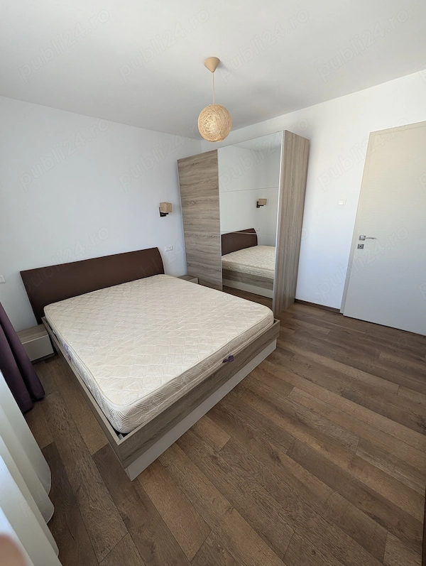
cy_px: 283
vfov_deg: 110.5
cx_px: 213
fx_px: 196
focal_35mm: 12
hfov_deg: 94.6
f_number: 1.7
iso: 140
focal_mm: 2.02
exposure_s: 1/55.8
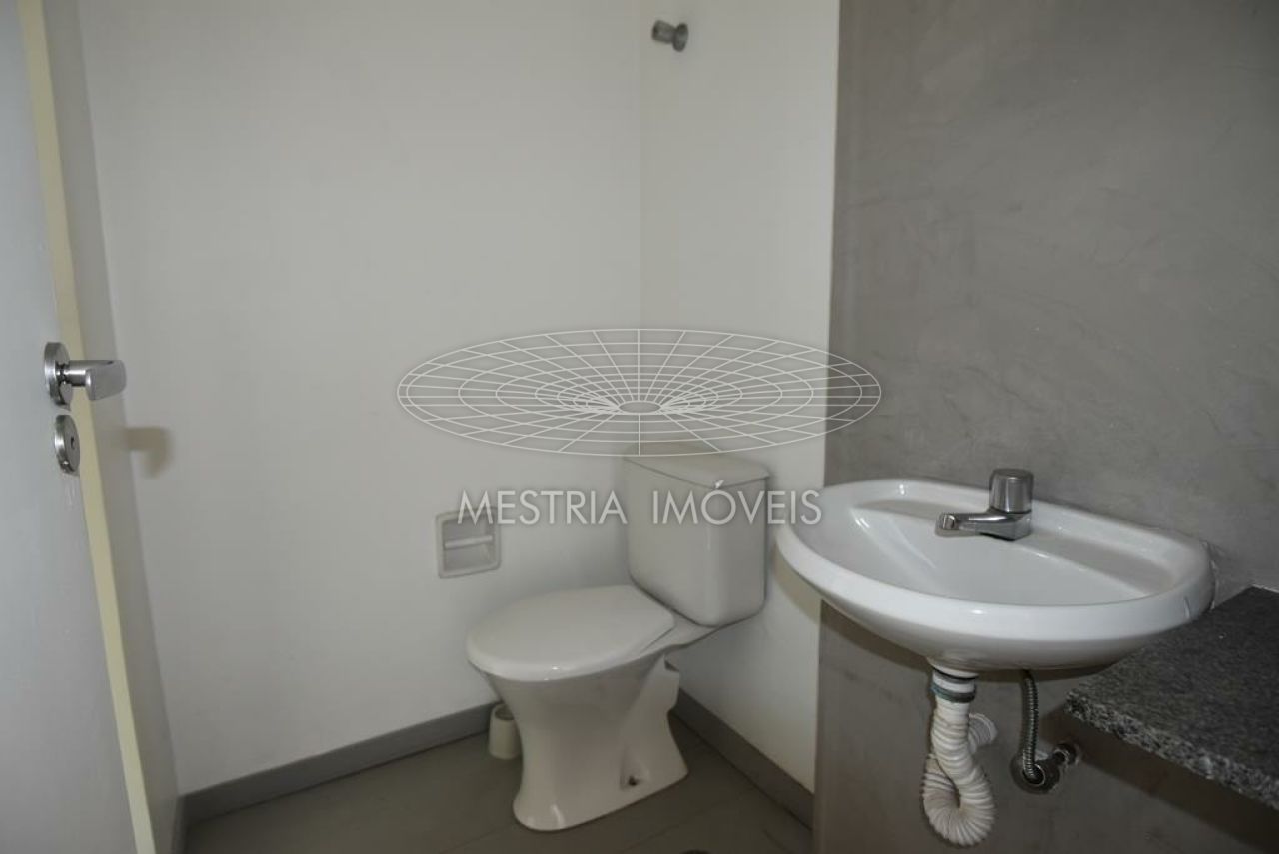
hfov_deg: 90.0
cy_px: 427
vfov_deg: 67.4
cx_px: 640
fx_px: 640
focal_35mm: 18
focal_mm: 12
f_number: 5
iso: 800
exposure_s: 1/100
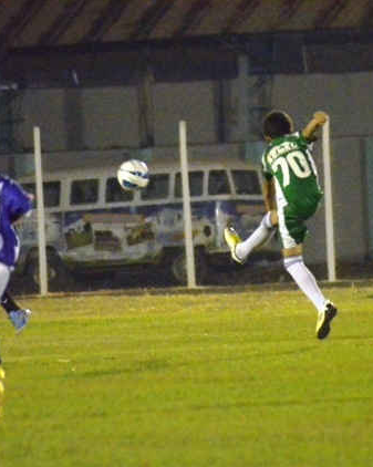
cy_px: 234
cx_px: 236
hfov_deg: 2.4
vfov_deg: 3.0
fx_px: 8841
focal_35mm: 640
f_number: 5.6
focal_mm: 300
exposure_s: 1/400
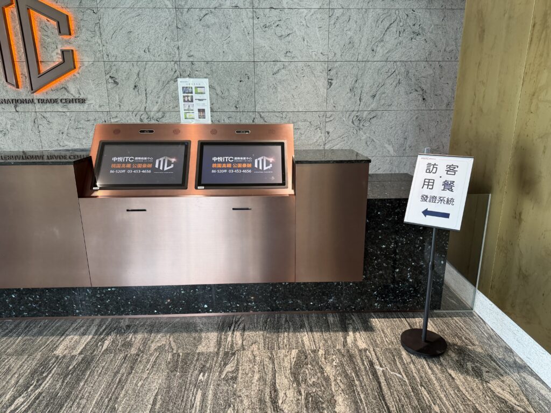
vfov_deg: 56.8
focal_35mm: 24
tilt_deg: -16.8
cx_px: 276
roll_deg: -1.4
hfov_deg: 71.6
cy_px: 206
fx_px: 382
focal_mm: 6.76
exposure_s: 1/98
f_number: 1.78
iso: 200
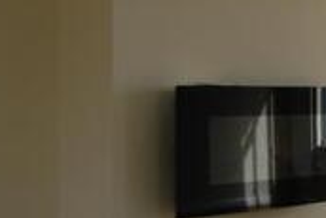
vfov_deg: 13.3
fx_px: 933
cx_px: 417
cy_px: 65
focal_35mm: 103
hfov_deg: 18.5
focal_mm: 18
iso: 280
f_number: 5.6
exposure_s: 1/125
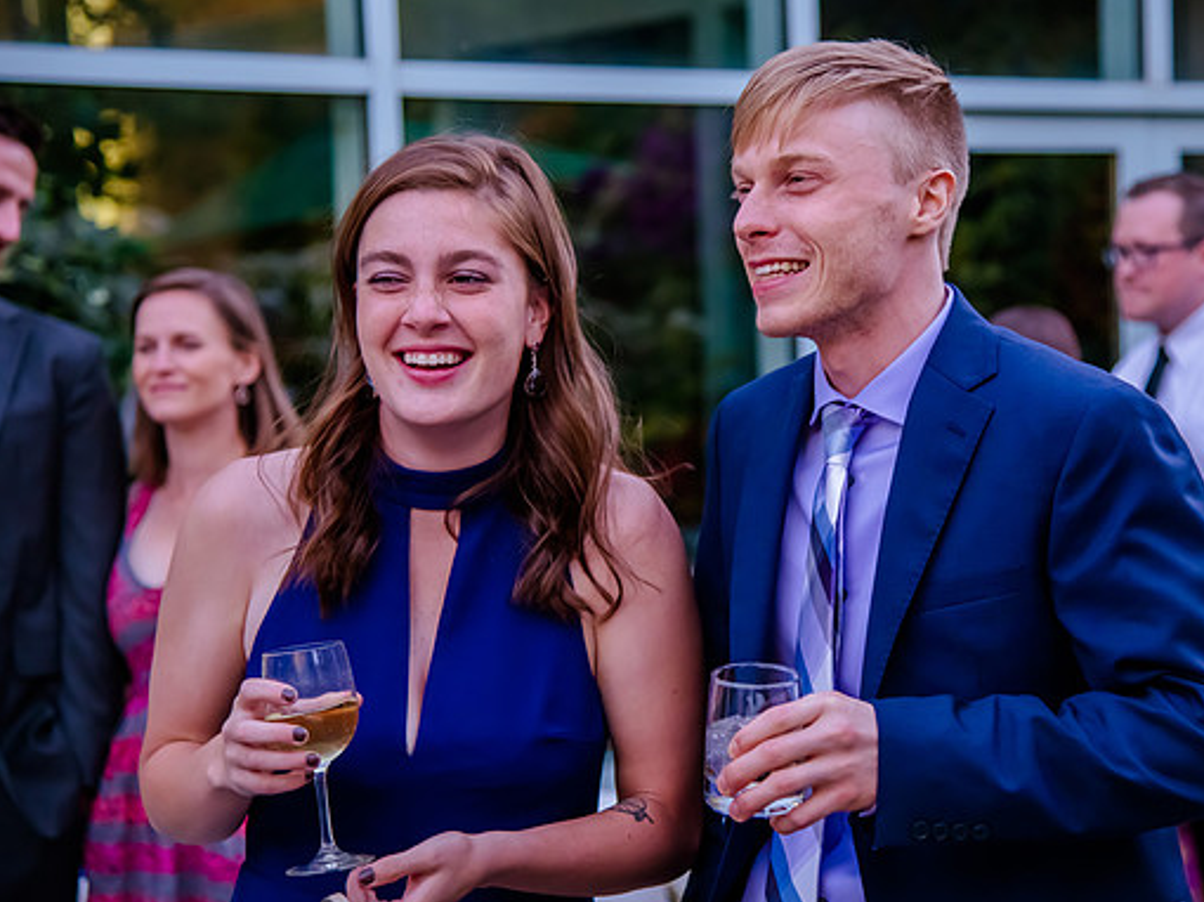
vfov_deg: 17.0
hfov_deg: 22.5
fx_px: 3025
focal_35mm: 87
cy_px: 392
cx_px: 695
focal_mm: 70
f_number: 4
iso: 3200
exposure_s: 1/640
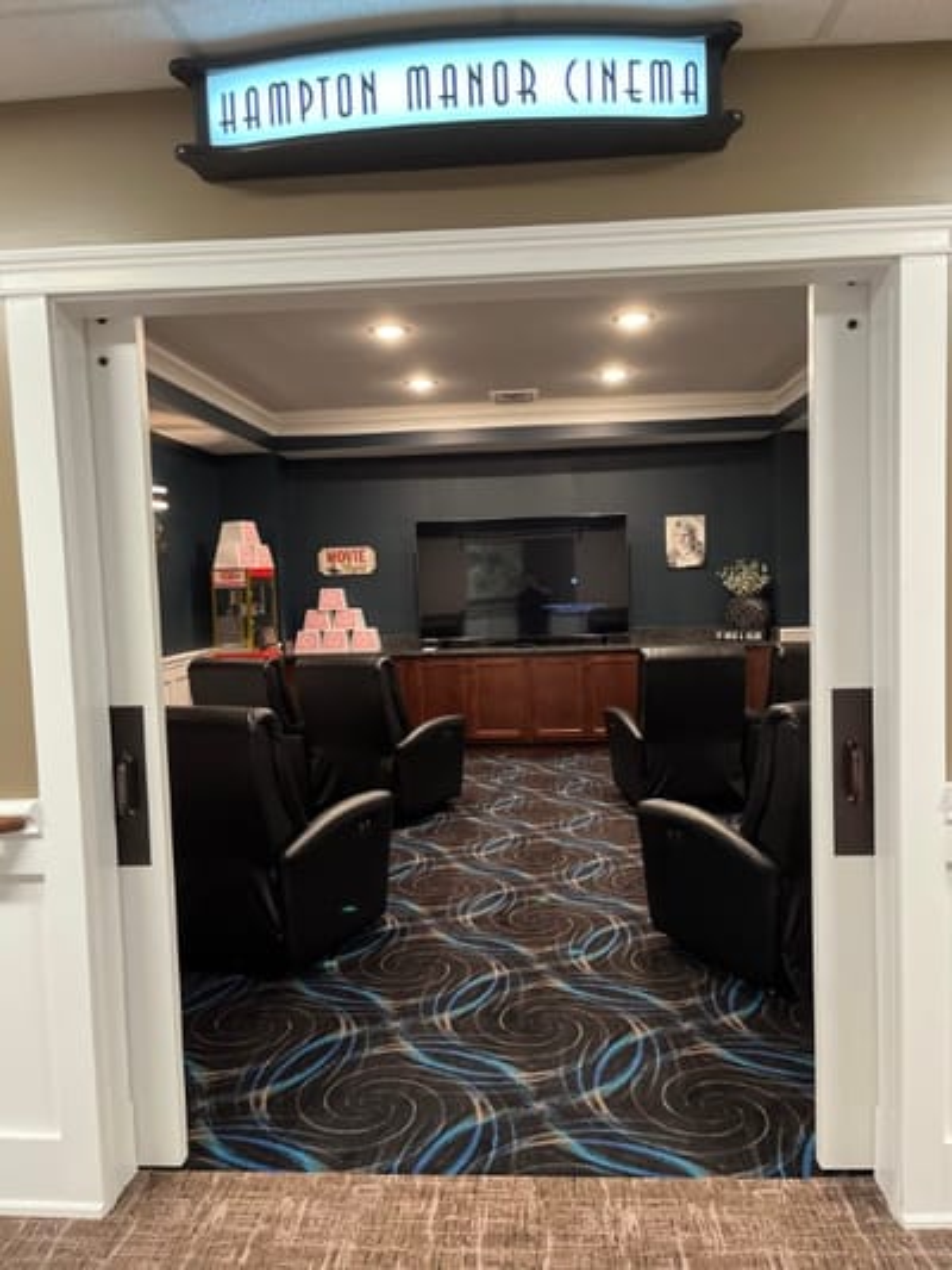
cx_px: 476
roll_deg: +2.2
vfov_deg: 67.3
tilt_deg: -3.9
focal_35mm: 26
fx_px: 953
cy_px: 635
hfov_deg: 53.1
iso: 400
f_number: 1.6
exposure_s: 1/60
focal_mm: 5.1
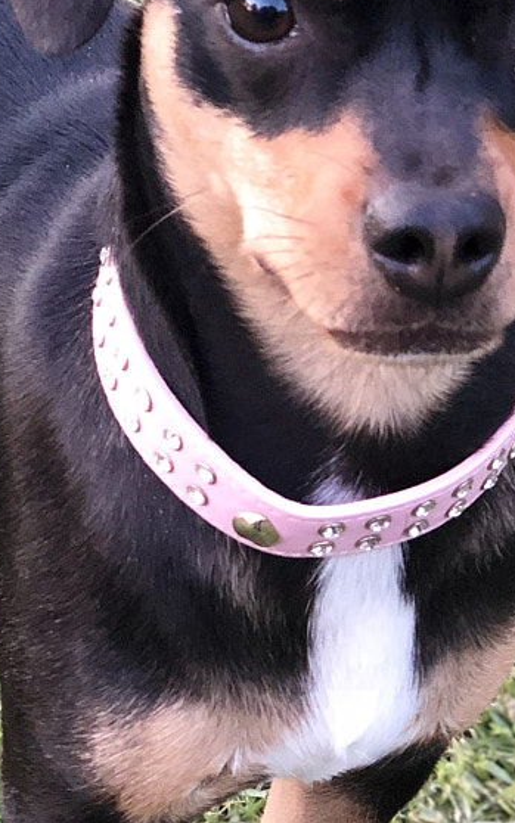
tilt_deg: -39.9
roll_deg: -0.1
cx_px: 84
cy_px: 260
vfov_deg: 13.2
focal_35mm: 158
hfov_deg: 8.3
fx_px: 3546
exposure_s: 1/24
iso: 125
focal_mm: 6
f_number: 2.4
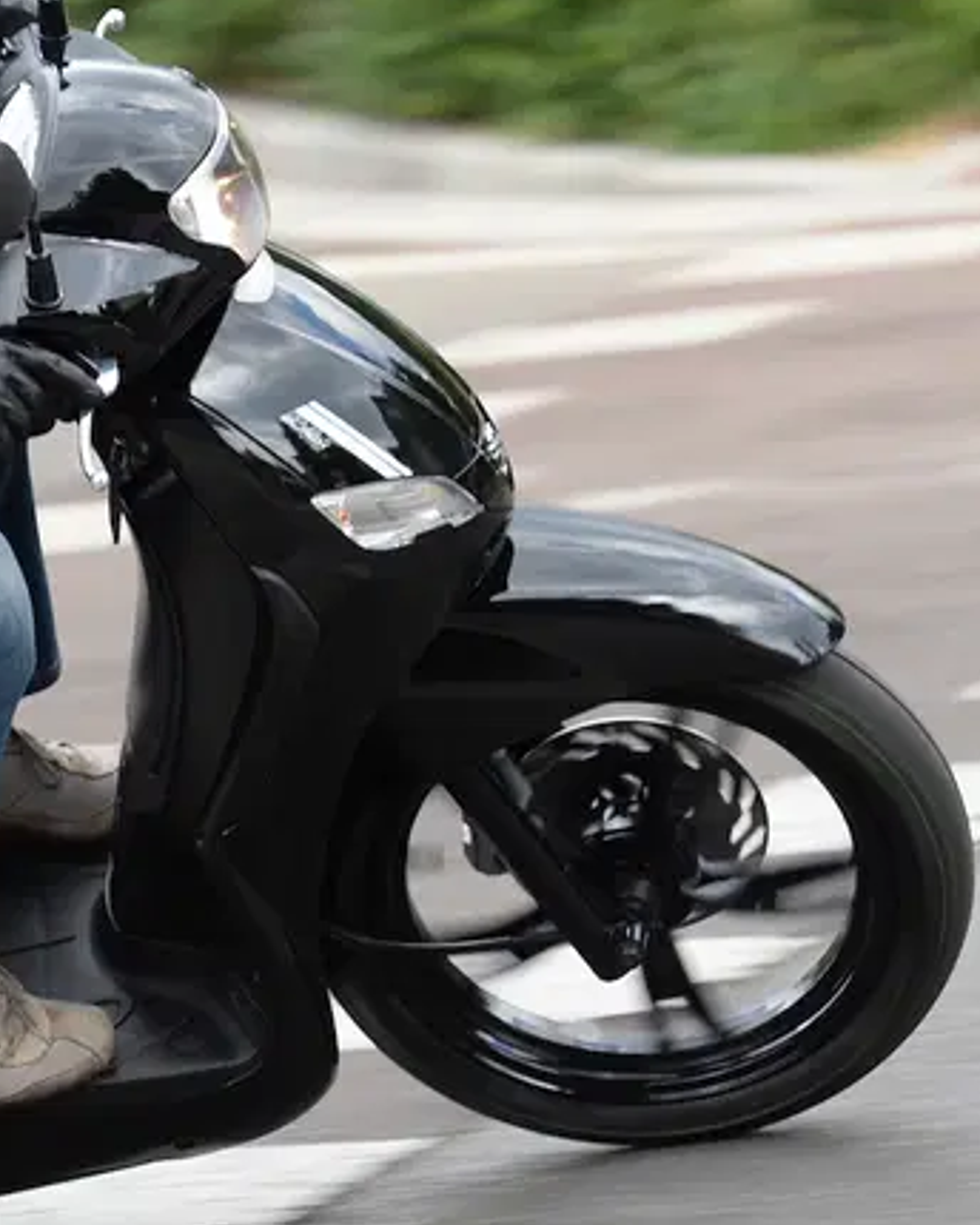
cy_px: 509
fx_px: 15191
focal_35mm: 419
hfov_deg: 3.7
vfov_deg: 4.6
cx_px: -194
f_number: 5.6
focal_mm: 160
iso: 200
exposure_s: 1/160
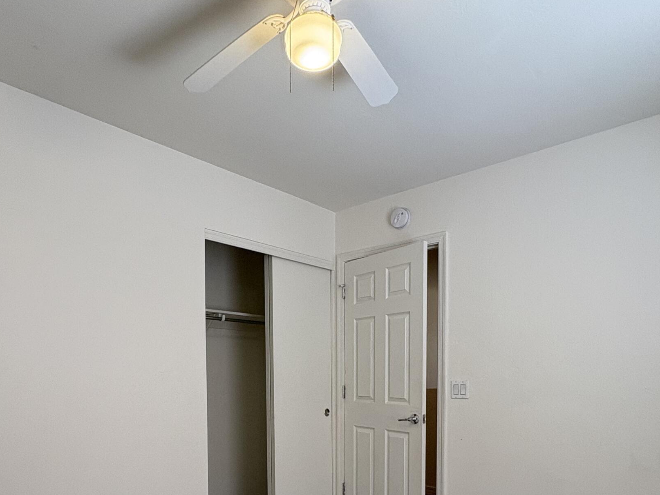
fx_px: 496
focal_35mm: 26
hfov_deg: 67.2
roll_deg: +0.6
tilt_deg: -2.0
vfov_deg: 49.9
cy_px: 397
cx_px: 307
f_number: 2.2
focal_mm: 2.22
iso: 125
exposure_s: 1/120
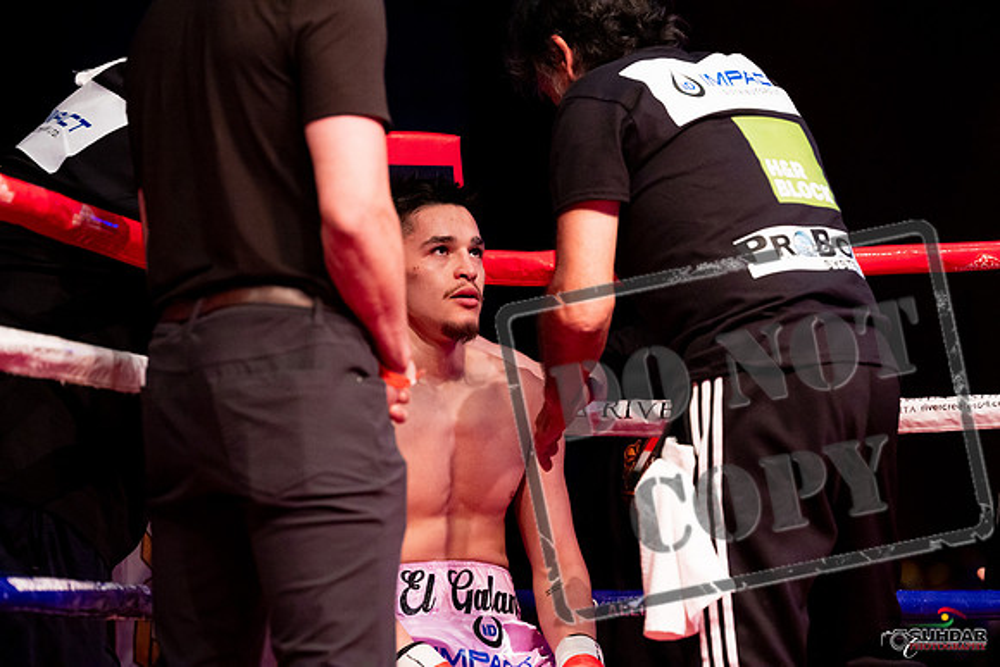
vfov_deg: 9.2
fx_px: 4167
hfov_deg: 13.7
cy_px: 334
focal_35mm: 150
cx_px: 500
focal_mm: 150
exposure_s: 1/640
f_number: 3.2
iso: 4000
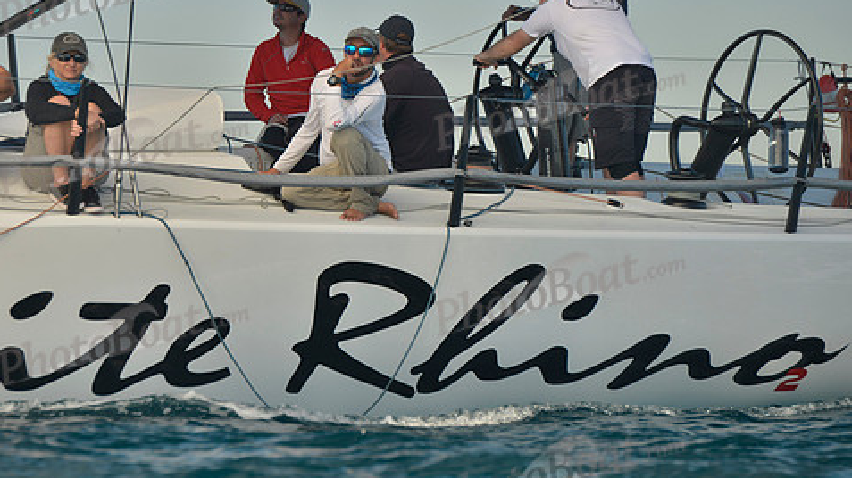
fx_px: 5759
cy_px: 222
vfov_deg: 4.8
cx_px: 343
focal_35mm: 255
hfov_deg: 8.5
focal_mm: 200
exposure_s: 1/800
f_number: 5.6
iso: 200
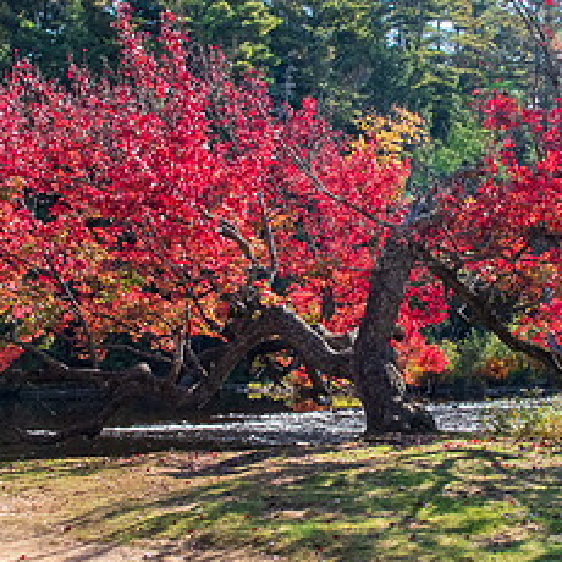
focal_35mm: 60
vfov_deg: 28.6
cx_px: 347
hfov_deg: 28.5
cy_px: 267
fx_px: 1102
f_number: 20
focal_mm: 28
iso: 2200
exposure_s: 1/80
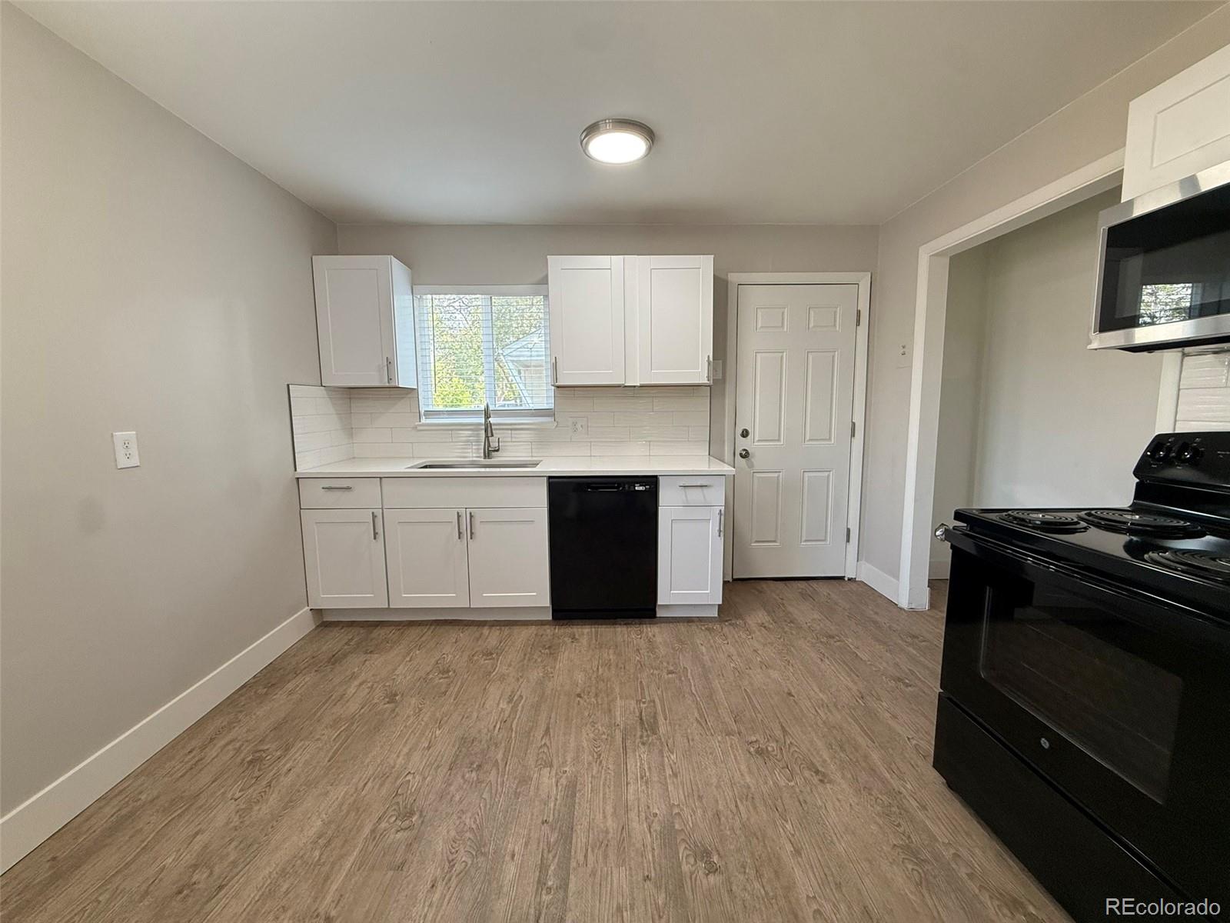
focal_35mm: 14
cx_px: 615
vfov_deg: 85.7
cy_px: 462
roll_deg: +0.7
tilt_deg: -6.3
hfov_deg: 102.1
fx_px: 497
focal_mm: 2.22
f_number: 2.2
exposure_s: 1/120
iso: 160
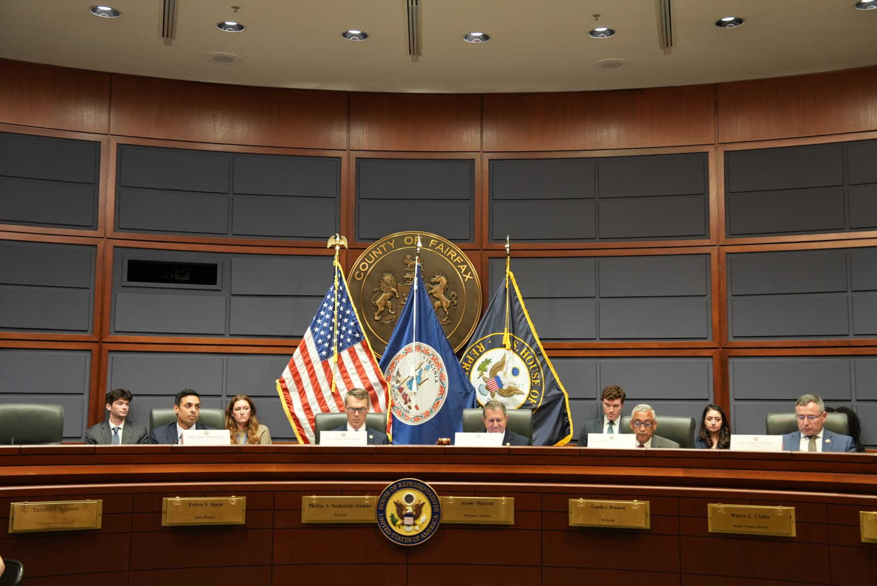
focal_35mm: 46
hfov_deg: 42.7
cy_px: 293
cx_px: 438
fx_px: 1121
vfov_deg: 29.3
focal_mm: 46
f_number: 2.8
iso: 2000
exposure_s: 1/160
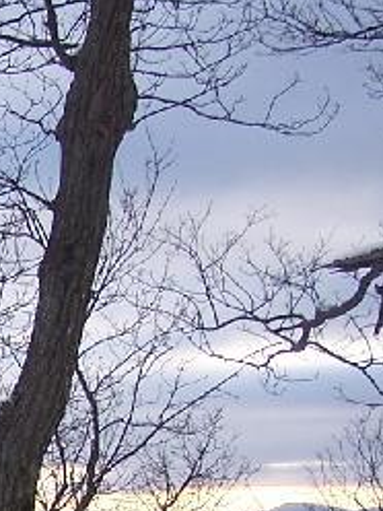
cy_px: 672
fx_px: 2316
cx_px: -264
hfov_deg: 9.1
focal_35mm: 157
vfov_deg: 12.2
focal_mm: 6.3
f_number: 2.8
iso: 80
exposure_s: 1/200
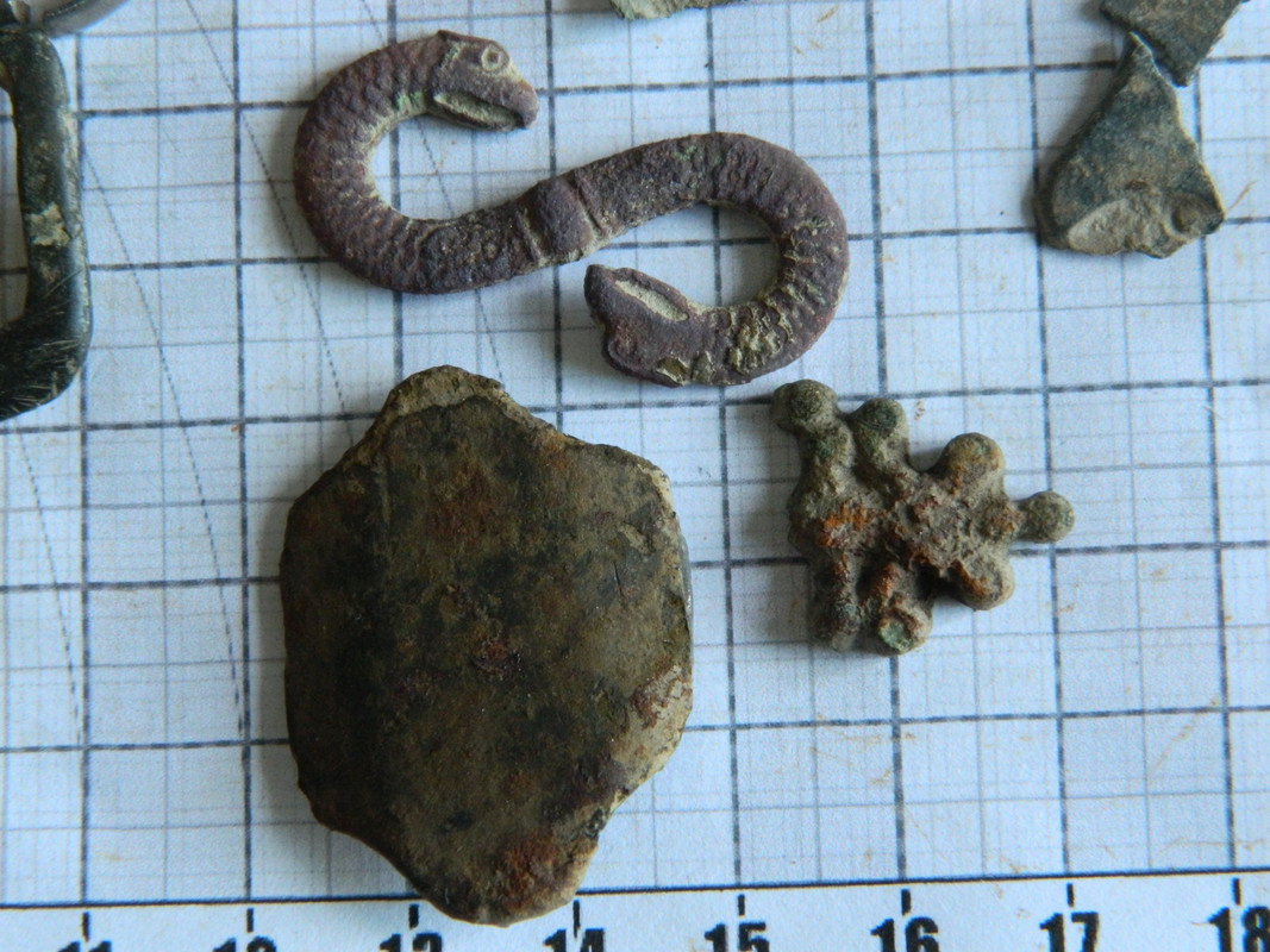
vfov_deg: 17.6
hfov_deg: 23.3
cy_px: 476
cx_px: 635
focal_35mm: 84
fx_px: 3081
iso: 400
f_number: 4.2
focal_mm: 15.1
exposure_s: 1/40
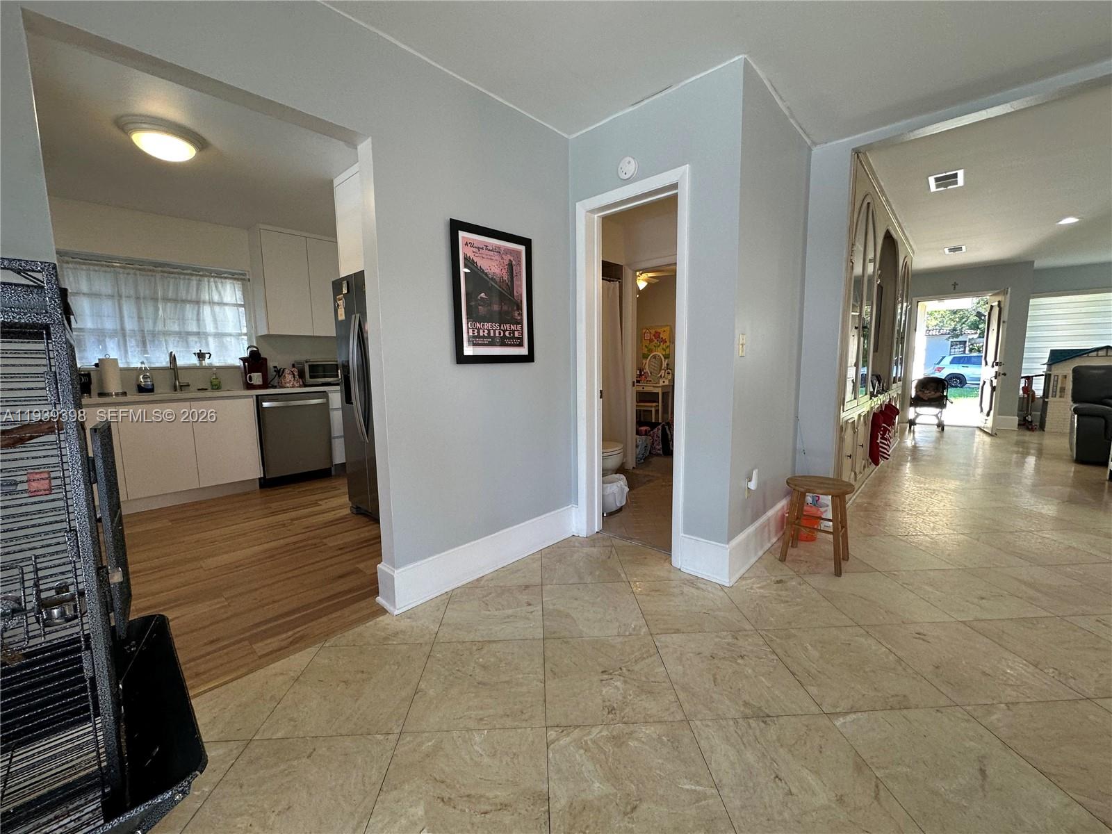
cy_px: 417
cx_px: 556
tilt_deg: -6.7
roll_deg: +1.4
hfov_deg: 102.1
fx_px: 450
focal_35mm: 14
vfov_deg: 85.7
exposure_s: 1/120
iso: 125
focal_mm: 2.22
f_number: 2.2
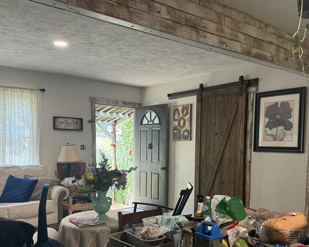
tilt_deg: -3.7
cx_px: 165
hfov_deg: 51.5
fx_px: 320
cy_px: 167
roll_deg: -0.6
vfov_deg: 41.6
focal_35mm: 35
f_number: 1.78
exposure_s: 1/120
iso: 400
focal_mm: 6.76
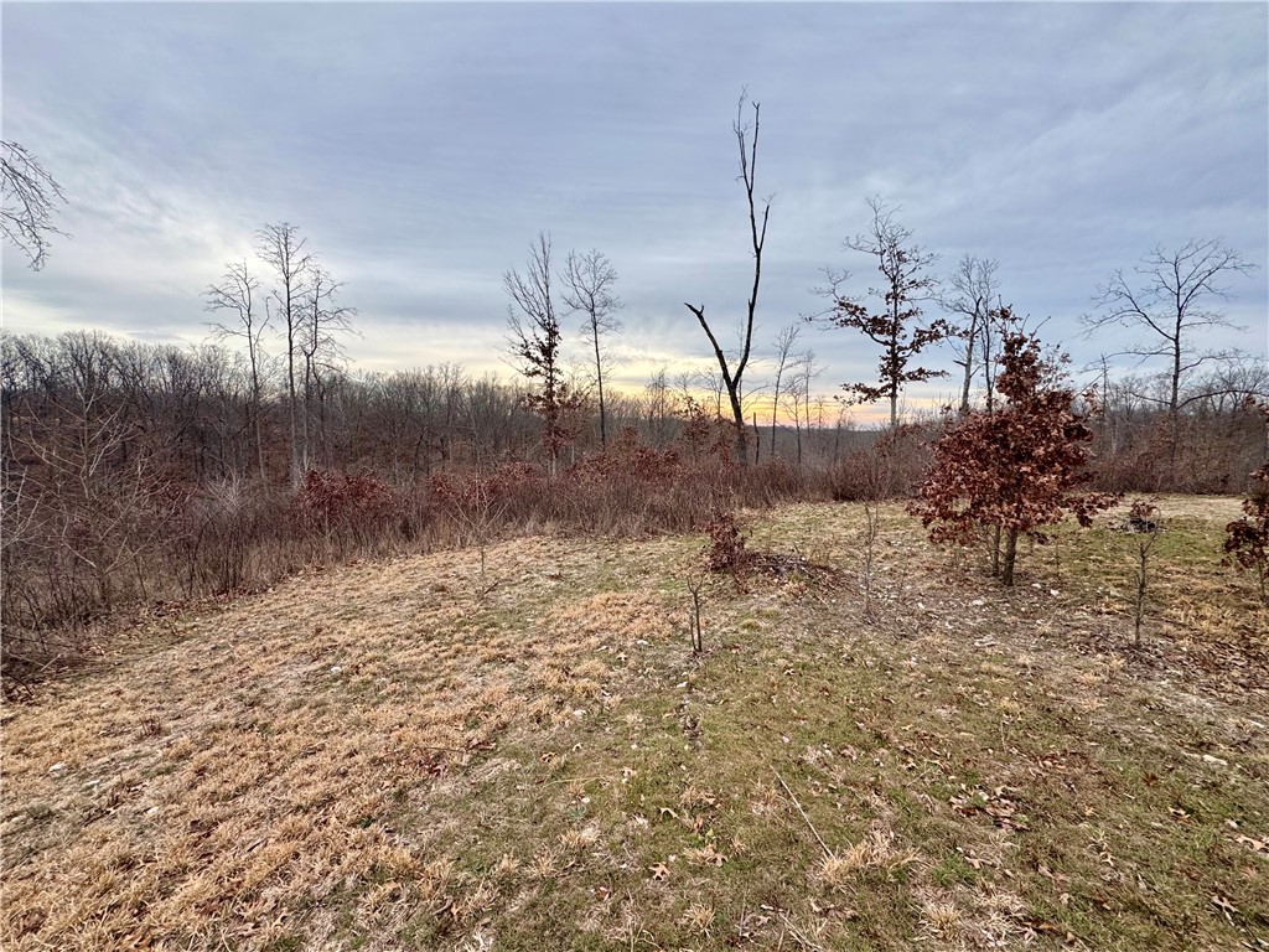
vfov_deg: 85.7
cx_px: 634
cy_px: 476
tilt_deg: -5.8
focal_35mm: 14
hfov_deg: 102.1
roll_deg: -0.8
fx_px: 513
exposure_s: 1/512
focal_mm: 2.22
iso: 40
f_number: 2.2
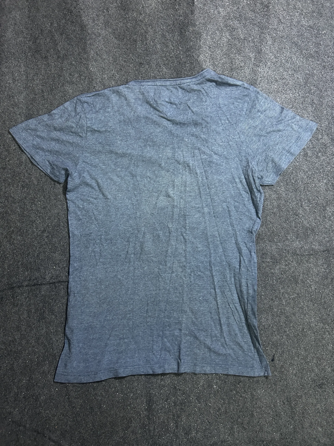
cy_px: 223
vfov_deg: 67.3
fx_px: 334
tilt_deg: -68.8
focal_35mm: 26
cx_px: 167
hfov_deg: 53.1
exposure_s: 1/50
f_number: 1.5
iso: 320
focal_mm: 5.7
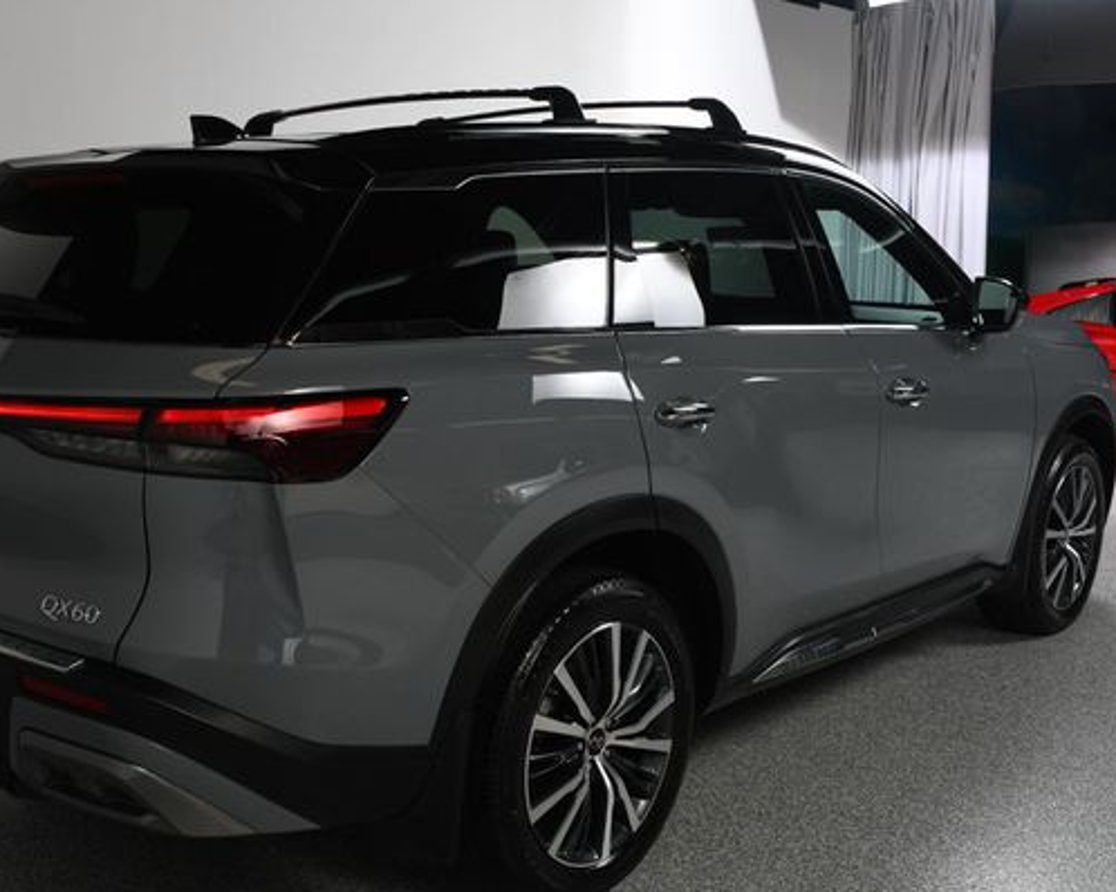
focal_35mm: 41
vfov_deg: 36.5
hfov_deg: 44.6
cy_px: 475
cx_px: 446
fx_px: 1354
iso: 100
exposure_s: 1/160
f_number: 11
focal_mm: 23
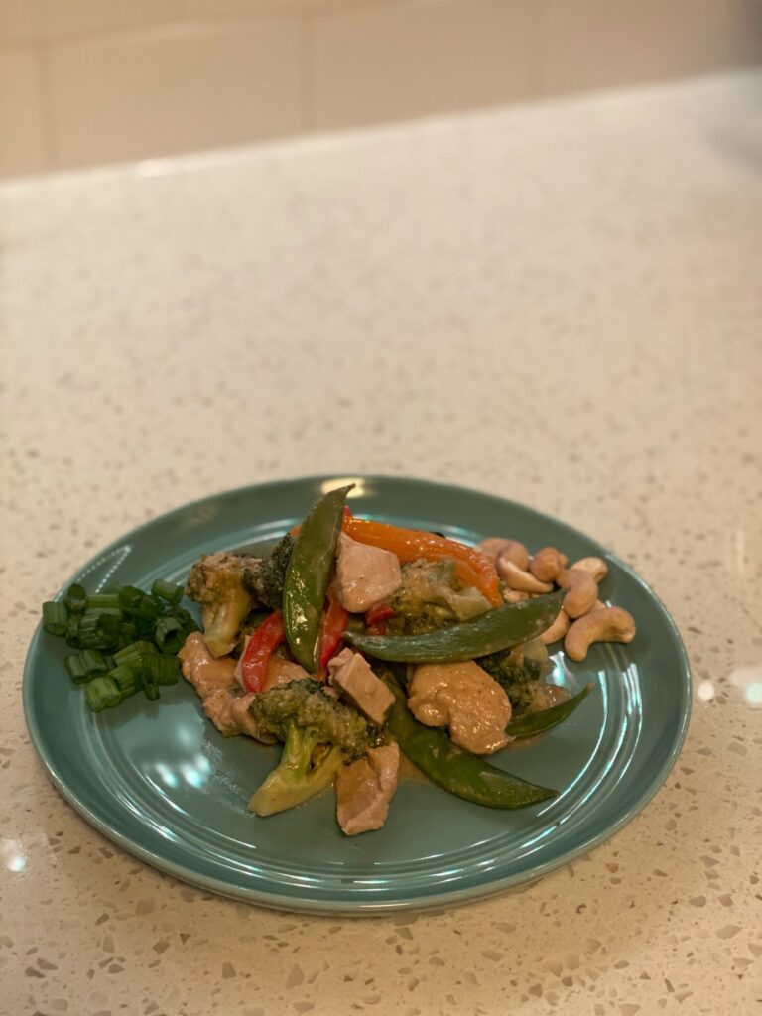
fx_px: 1526
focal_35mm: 52
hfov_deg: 28.0
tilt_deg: -33.8
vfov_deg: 36.8
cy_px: 508
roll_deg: -2.2
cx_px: 381
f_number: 2
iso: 400
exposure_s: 1/30
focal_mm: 6
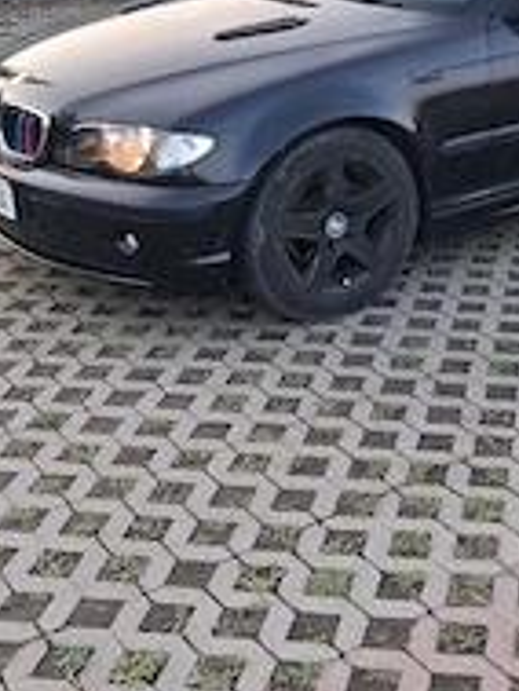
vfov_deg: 33.3
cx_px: 453
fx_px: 1138
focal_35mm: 57
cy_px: 205
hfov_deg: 25.0
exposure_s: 1/100
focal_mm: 4
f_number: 1.8
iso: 50
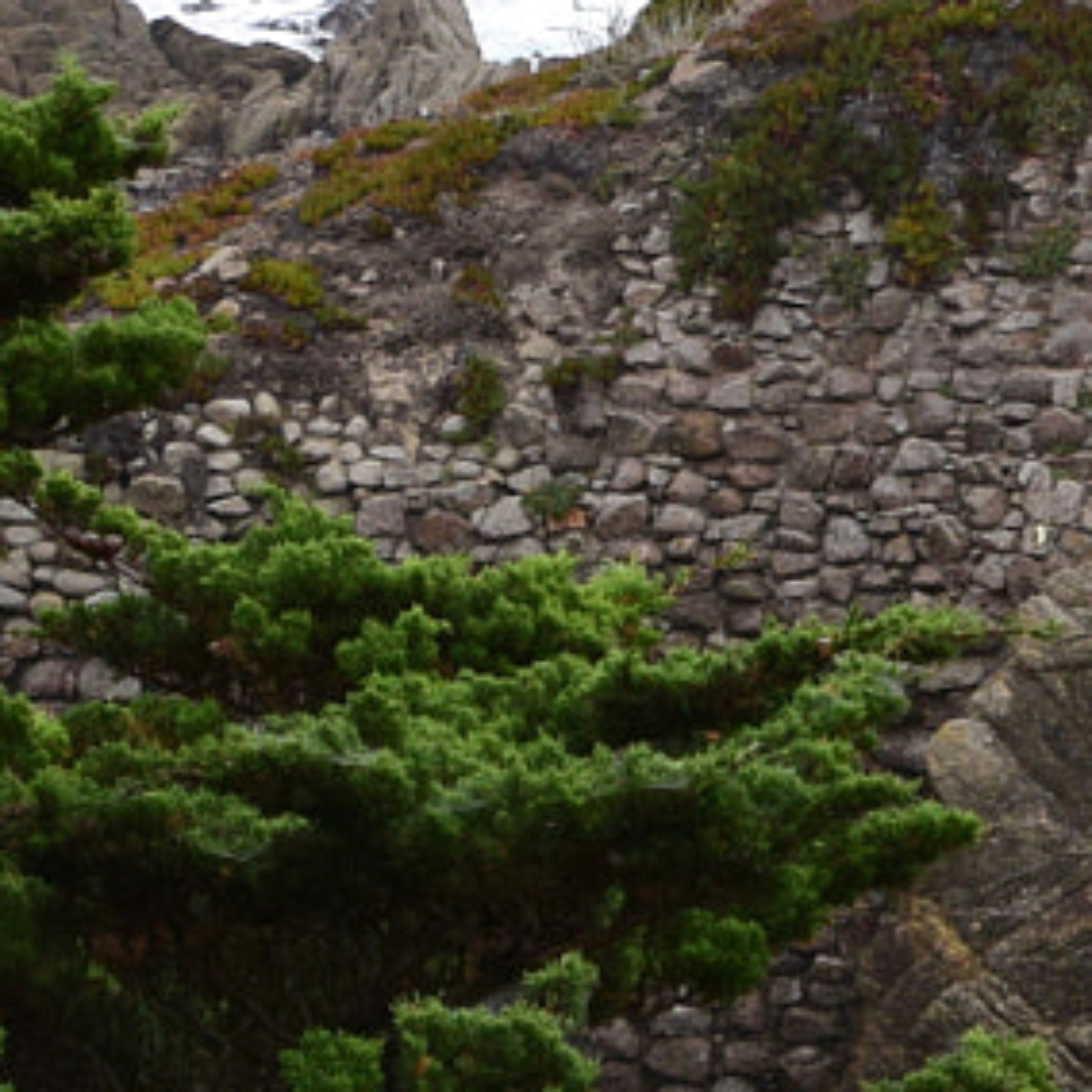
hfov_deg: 4.7
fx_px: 13312
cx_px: 1553
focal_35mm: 373
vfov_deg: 4.7
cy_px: -338
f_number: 10
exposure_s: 1/250
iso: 400
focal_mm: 52
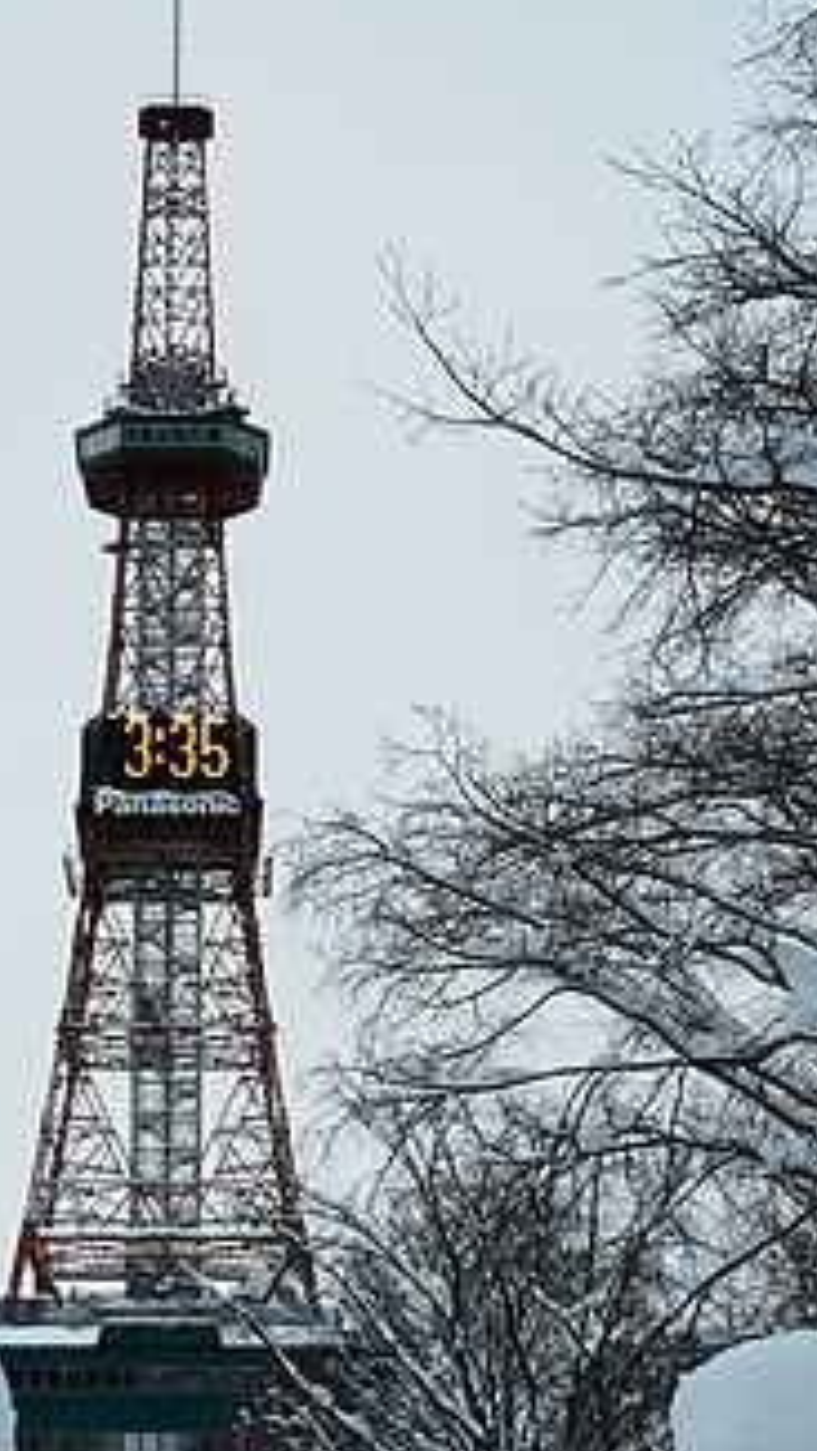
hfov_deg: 14.4
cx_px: 295
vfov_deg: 25.4
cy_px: 755
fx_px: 3223
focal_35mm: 84
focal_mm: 33.3
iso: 125
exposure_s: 1/1250
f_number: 2.8
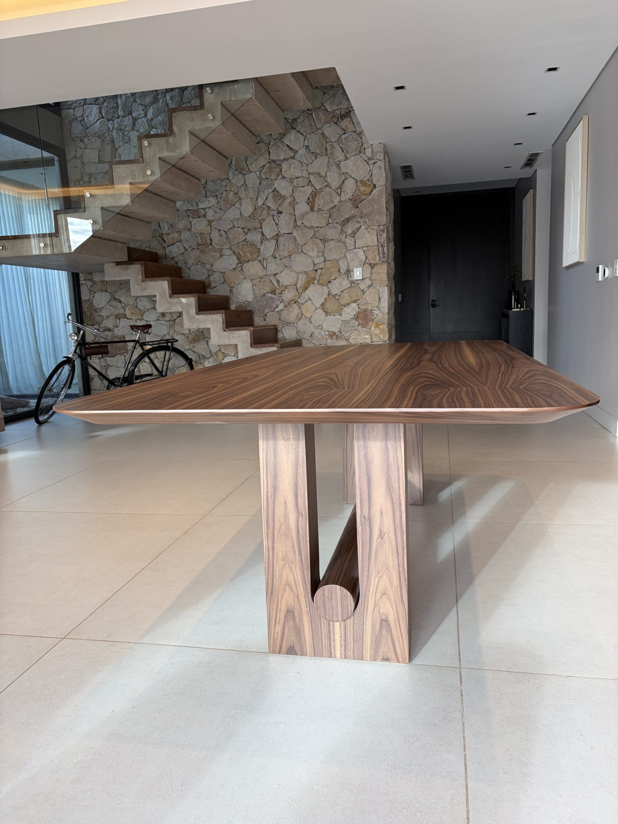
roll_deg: +2.2
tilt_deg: -8.9
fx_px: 619
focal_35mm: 26
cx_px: 309
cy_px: 412
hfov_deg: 53.1
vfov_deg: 67.3
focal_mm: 5.96
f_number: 1.6
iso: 32
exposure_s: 1/157
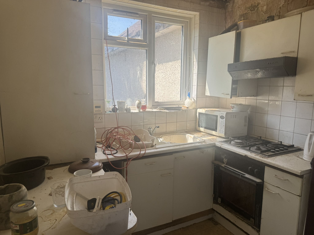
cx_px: 157
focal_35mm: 24
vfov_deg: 56.8
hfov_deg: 71.6
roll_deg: -0.2
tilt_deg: -8.8
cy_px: 118
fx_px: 218
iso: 80
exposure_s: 1/553
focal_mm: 6.76
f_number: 1.78
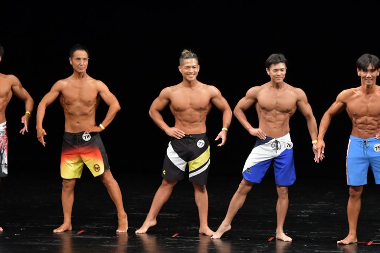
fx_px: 2532
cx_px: 190
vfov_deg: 5.7
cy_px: 126
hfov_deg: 8.6
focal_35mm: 240
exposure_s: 1/400
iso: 3200
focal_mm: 160
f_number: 5.6
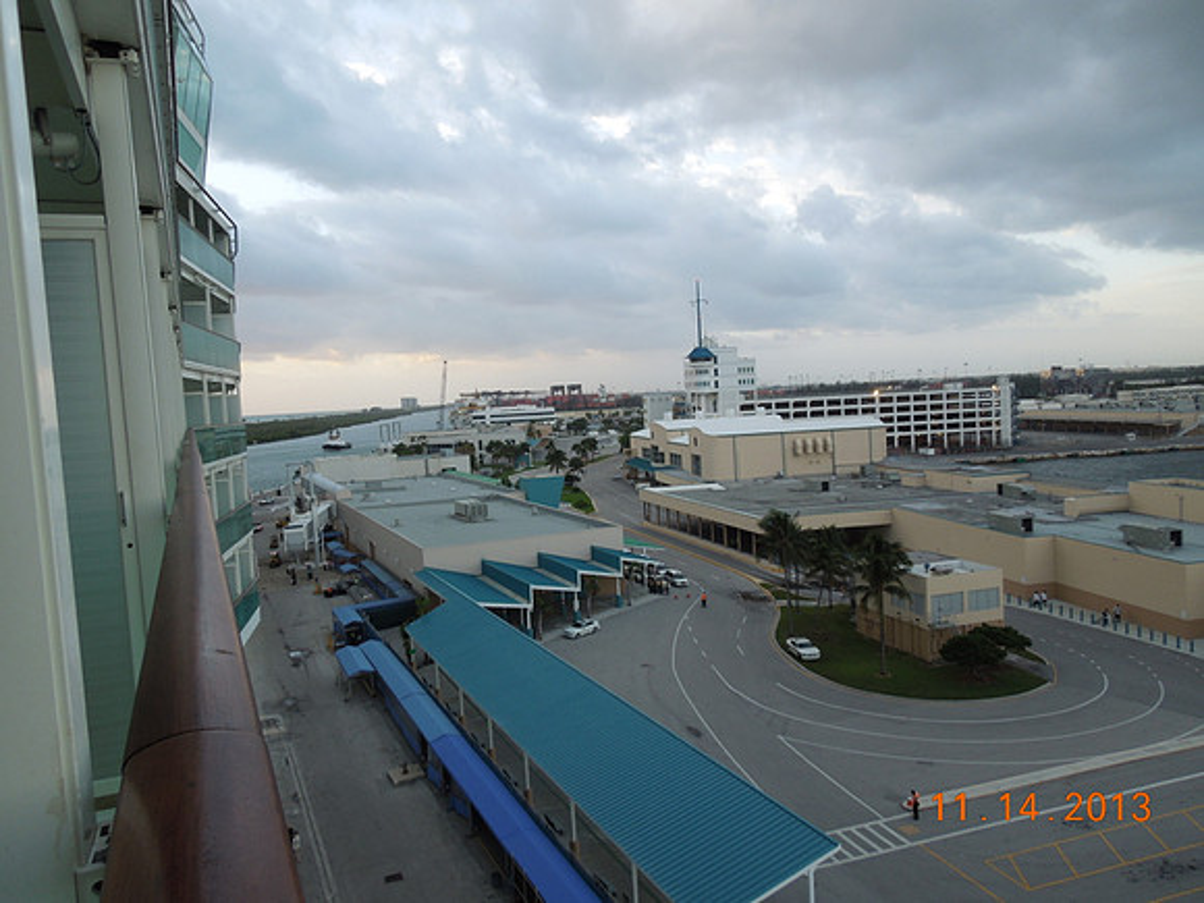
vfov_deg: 54.9
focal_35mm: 25
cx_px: 602
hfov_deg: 69.4
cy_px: 452
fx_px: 870
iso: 100
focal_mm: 4.5
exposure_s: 1/80
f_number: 3.3
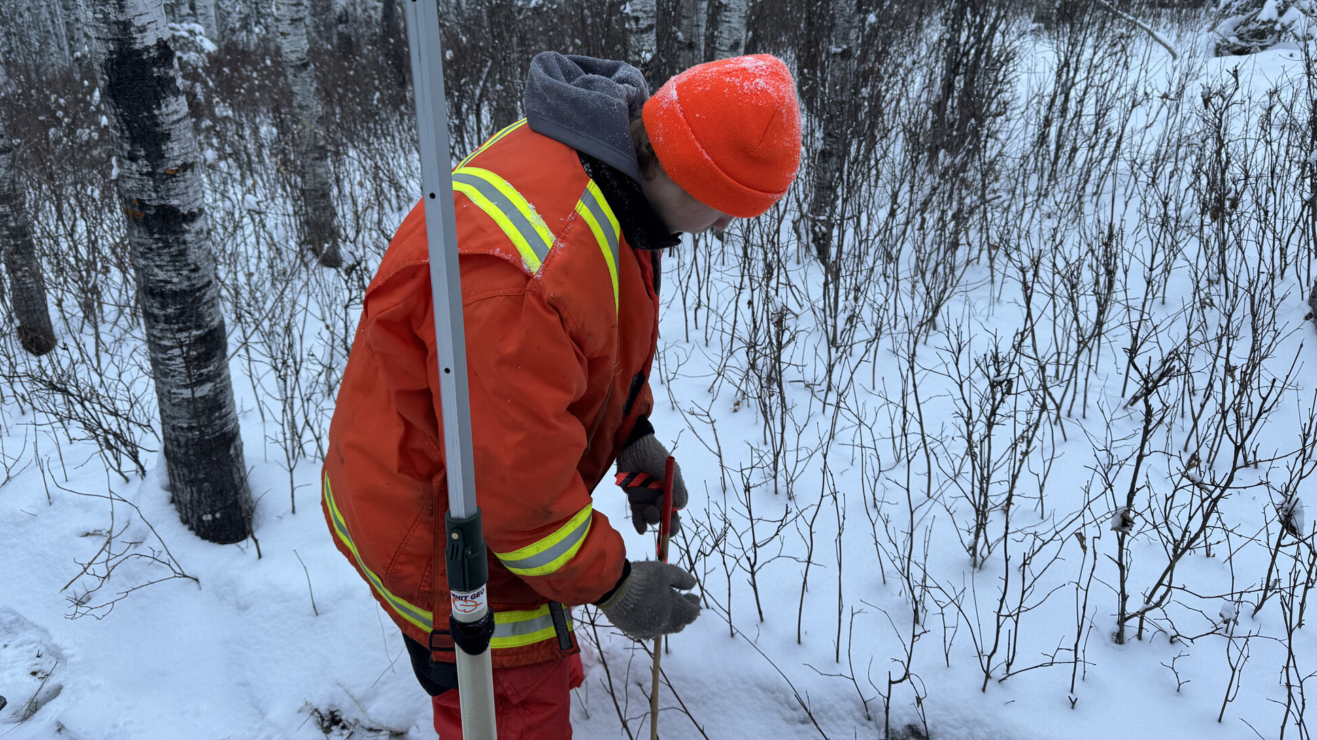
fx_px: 943
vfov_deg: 42.4
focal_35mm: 27
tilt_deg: -19.6
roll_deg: +1.5
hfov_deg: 69.9
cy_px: 253
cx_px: 651
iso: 80
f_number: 1.78
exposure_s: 1/121
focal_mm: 6.76
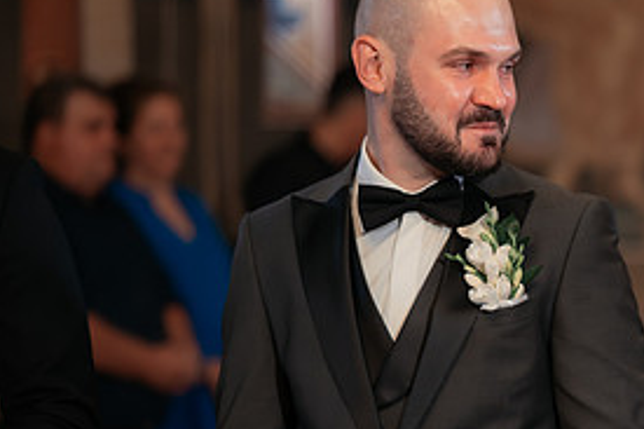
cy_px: 361
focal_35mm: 179
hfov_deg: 11.4
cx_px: 670
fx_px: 3200
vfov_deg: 7.6
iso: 1600
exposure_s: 1/250
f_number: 1.8
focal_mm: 85
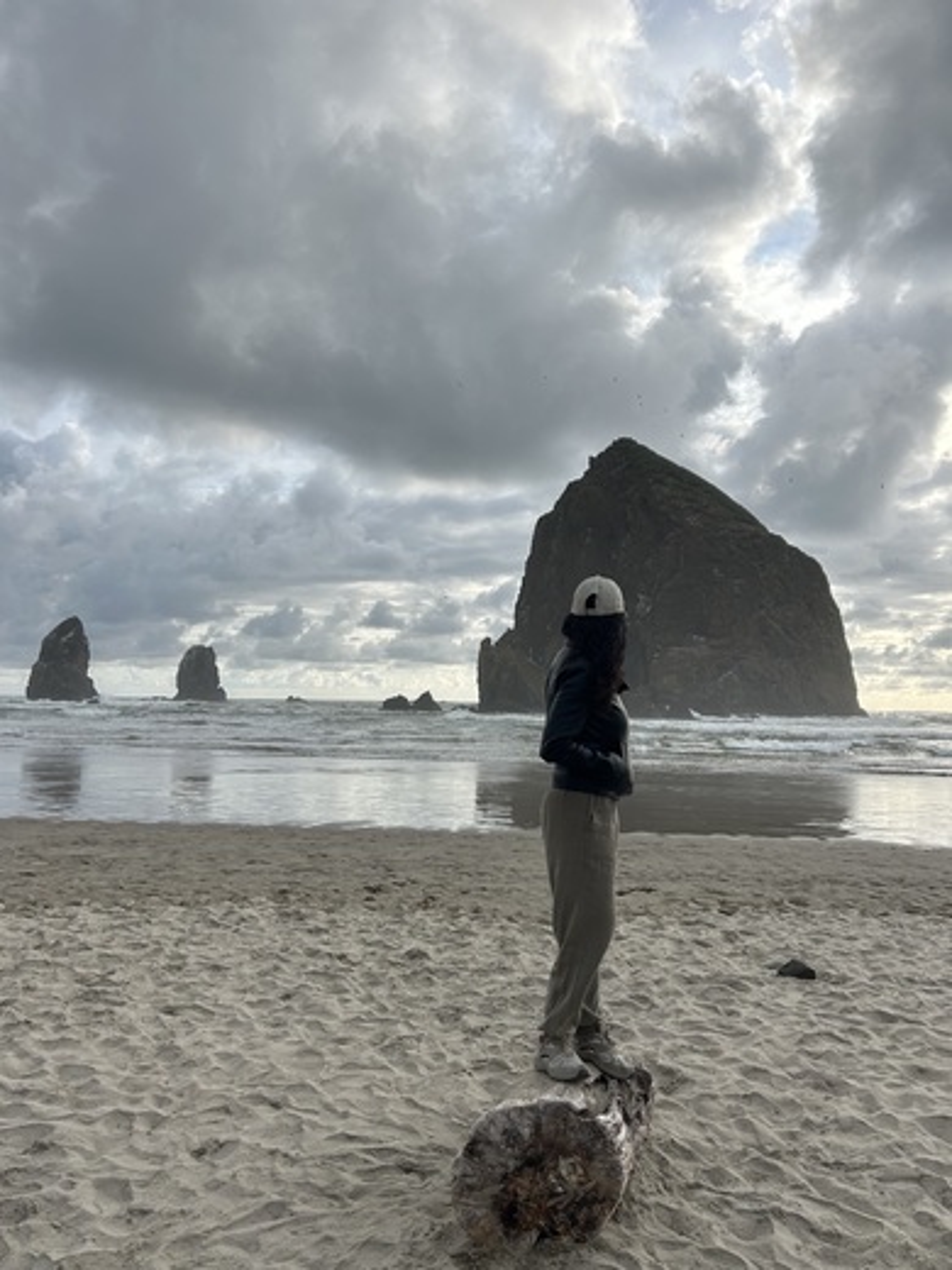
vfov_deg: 67.3
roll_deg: -1.1
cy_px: 635
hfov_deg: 53.1
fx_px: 953
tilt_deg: +3.9
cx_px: 476
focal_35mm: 26
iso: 50
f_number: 1.5
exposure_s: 1/4630
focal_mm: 5.7
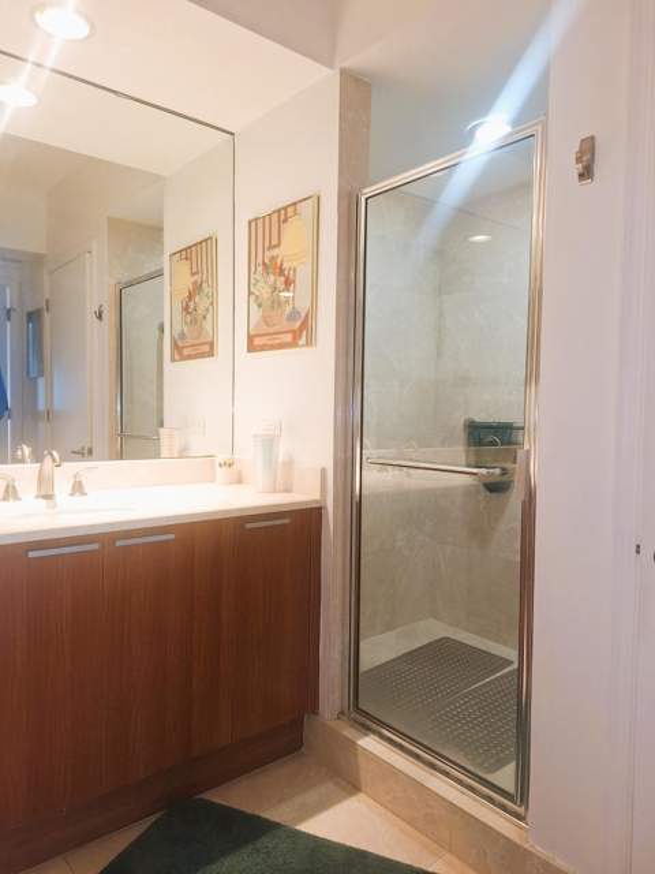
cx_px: 328
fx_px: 580
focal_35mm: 23
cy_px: 437
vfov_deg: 73.9
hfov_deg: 58.9
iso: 25
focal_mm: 5.54
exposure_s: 1/40
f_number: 1.8
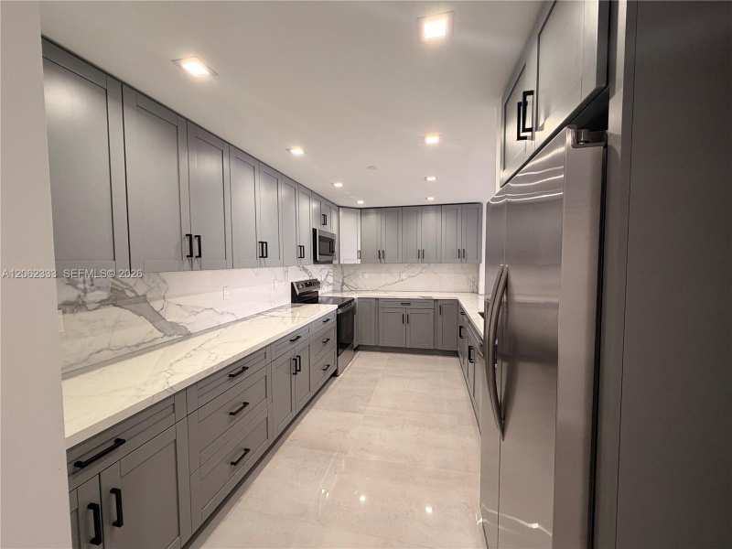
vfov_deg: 85.7
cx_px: 366
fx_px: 296
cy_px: 274
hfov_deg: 102.1
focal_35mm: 14
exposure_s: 1/60
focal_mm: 2.22
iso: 160
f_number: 2.2
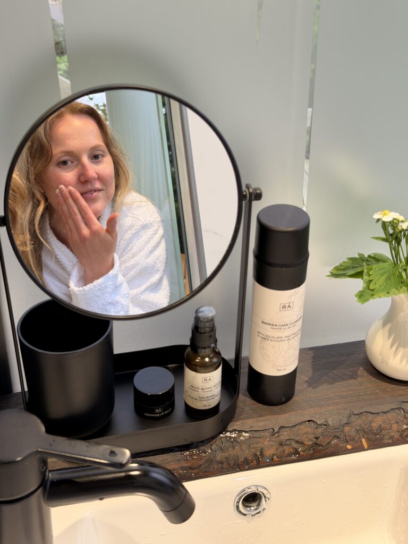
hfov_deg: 30.3
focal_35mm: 48
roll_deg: -1.2
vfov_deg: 39.7
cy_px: 272
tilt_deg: -32.1
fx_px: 754
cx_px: 204
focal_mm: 6.76
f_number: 1.78
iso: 100
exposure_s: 1/50
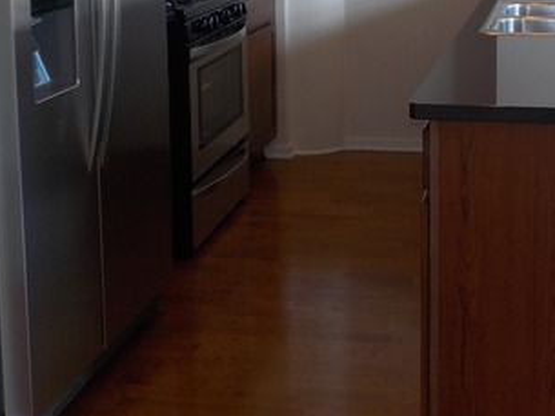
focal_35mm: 63
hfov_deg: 30.0
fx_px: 1010
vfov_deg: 22.4
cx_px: 446
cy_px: -4
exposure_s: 1/80
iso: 125
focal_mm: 4.1
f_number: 3.3
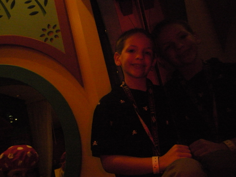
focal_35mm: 36
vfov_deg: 39.7
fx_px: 245
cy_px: 88
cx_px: 118
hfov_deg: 51.4
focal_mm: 6.3
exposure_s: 1/60
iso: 800
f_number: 3.5
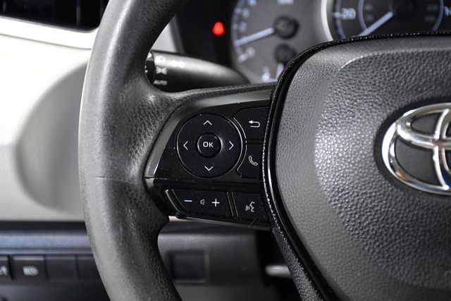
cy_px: 150
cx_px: 226
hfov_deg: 26.0
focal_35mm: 78
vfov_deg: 17.5
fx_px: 977
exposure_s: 1/80
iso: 2500
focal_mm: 52
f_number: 4.8
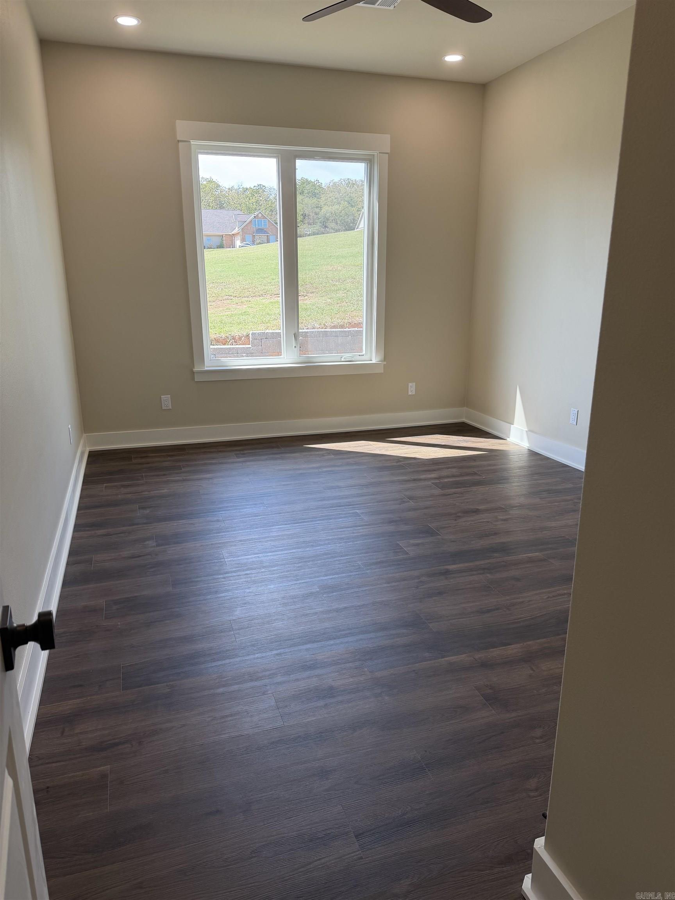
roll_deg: +0.1
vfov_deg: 71.6
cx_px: 338
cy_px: 450
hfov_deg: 56.8
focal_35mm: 24
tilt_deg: -15.6
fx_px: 624
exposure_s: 1/186
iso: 80
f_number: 1.78
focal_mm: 6.76
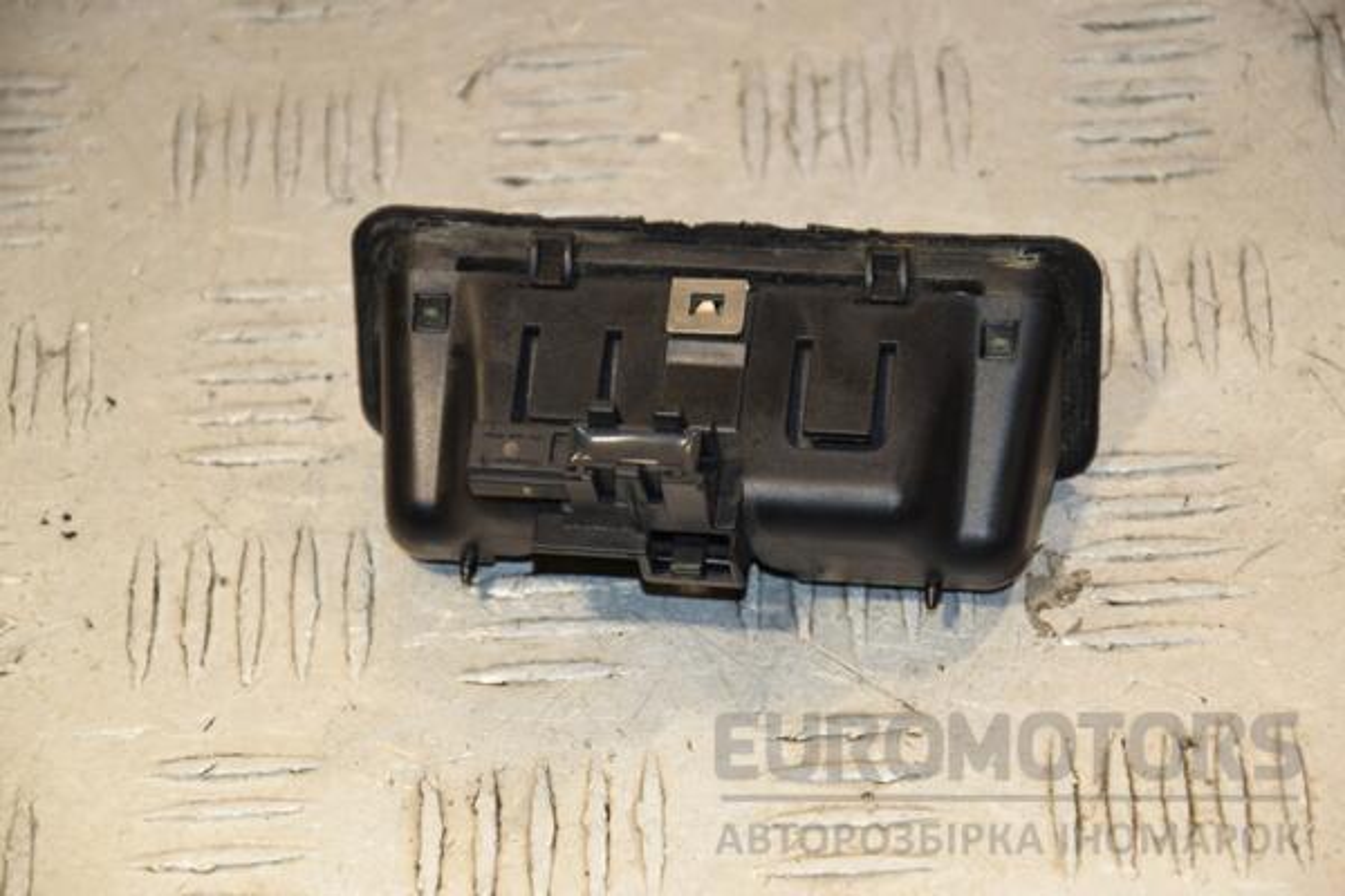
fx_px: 5884
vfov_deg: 8.7
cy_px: 448
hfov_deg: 13.0
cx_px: 672
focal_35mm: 158
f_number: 6.3
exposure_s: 1/200
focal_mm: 105
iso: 800
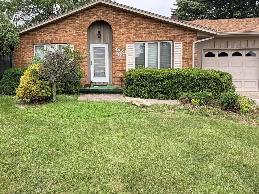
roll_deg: +0.9
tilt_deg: -3.3
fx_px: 180
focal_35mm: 24
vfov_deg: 56.0
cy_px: 71
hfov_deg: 68.1
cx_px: 73
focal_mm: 2.22
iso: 32
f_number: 2.2
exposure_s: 1/770
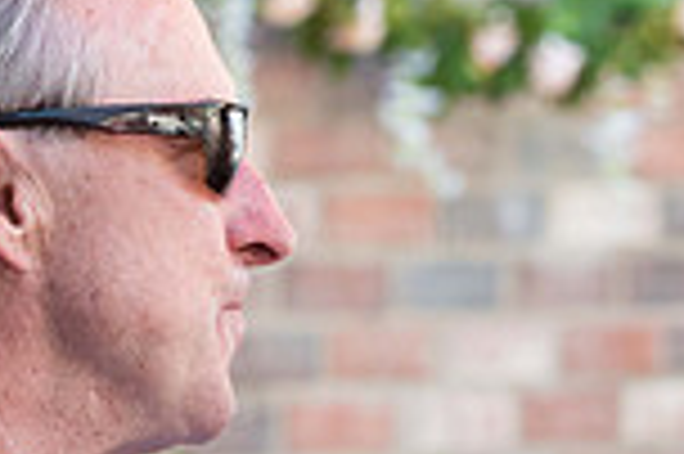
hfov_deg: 4.6
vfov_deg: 3.1
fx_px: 8408
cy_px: 362
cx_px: 1059
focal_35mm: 443
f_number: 5
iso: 800
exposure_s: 1/400
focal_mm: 102
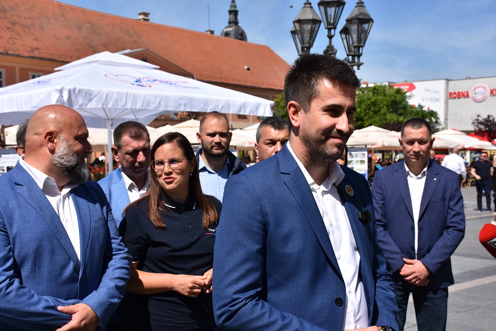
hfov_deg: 41.1
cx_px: 248
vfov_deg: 28.1
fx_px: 661
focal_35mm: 48
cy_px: 166
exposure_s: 1/500
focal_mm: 32
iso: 125
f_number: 8
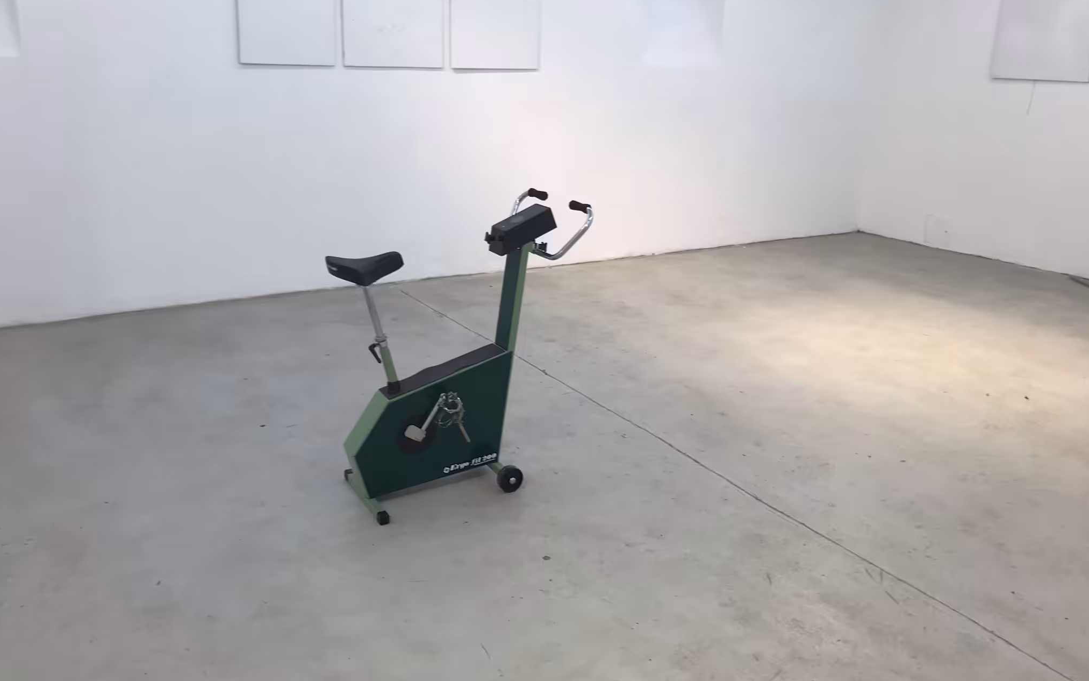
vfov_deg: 41.8
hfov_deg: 62.9
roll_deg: -2.2
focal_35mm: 30
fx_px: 890
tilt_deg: -14.6
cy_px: 307
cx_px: 544
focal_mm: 3.99
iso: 25
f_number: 1.8
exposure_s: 1/50
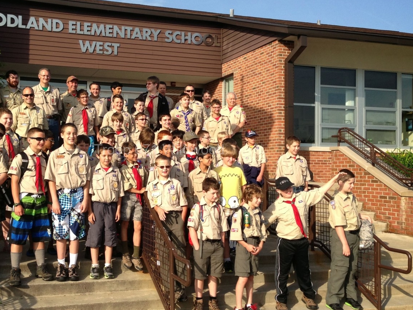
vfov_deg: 31.5
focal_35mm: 46
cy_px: 151
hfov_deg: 41.0
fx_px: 549
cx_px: 159
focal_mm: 4.13
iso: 50
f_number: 2.4
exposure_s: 1/1038
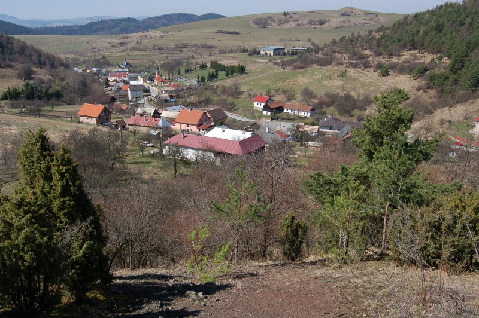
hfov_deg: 57.3
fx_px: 439
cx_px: 240
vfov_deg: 39.9
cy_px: 159
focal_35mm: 33
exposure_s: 1/160
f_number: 11
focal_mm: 22
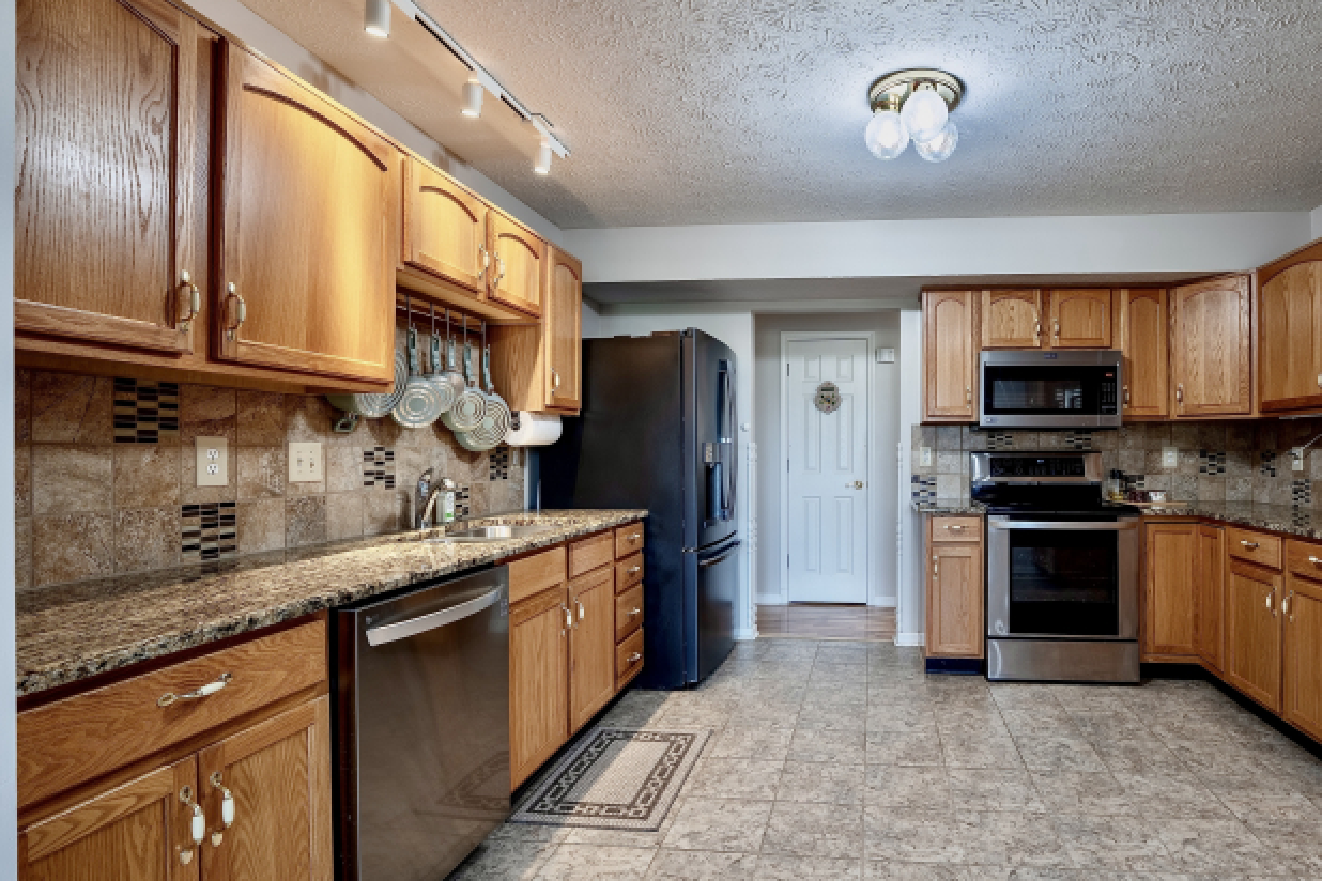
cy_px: 455
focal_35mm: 18
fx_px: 660
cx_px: 794
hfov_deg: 88.9
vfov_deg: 67.4
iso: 100
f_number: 7.1
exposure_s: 1/60
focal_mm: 14.8
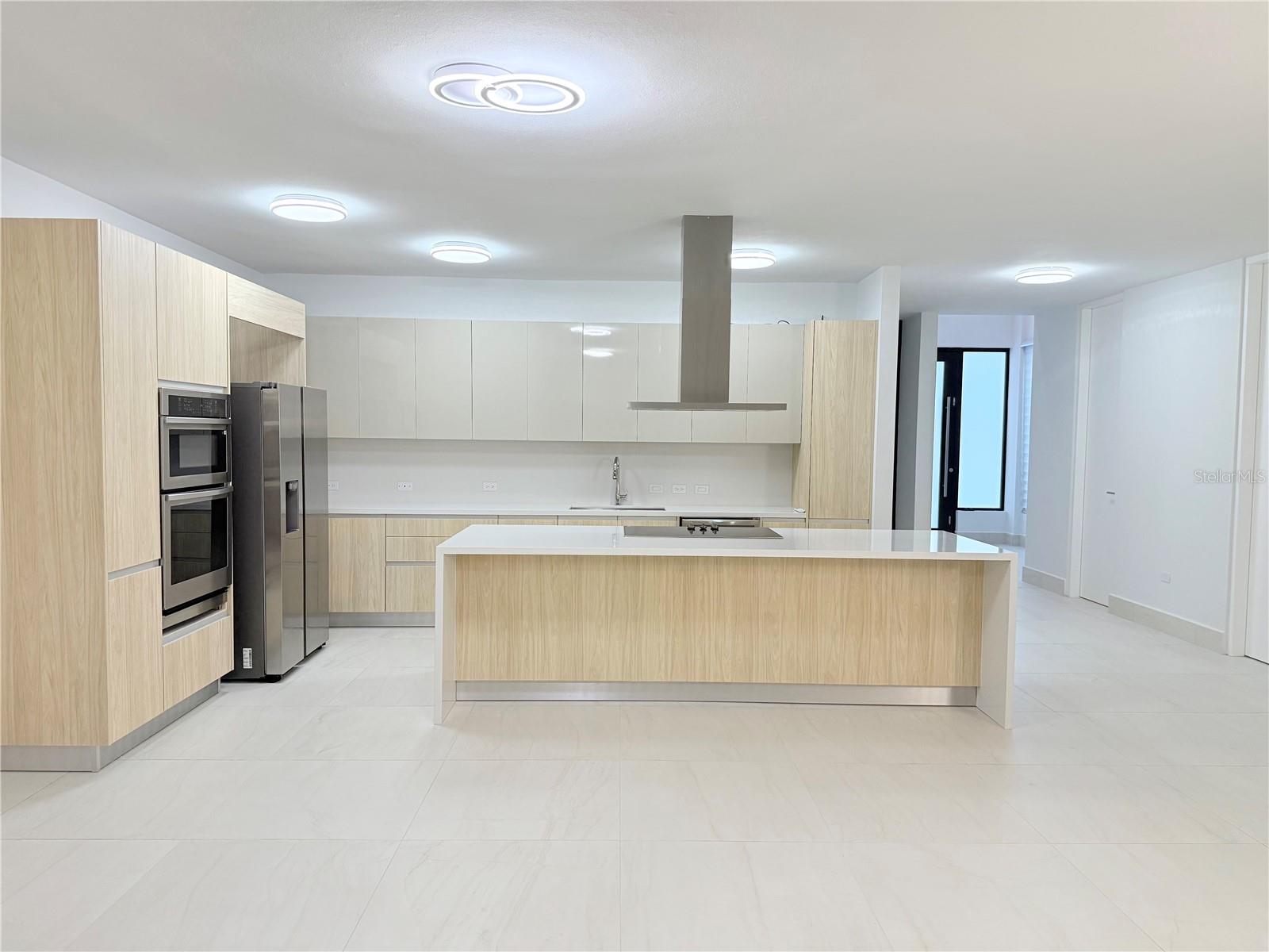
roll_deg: -1.1
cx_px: 634
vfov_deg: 56.8
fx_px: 880
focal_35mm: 24
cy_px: 476
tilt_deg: -2.9
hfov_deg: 71.6
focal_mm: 6.76
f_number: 1.78
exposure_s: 1/195
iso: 200
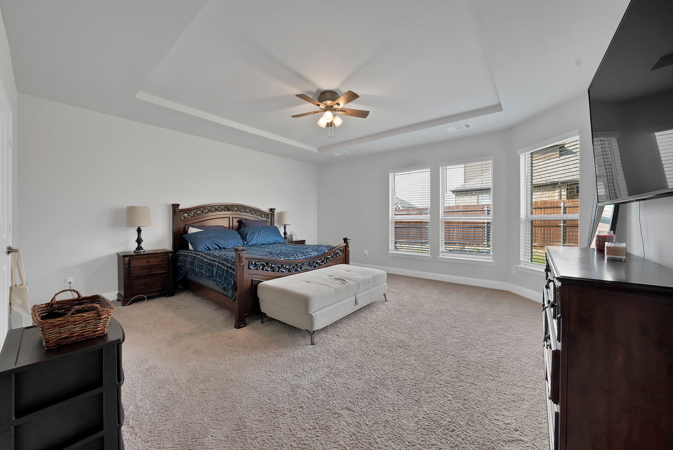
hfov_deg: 112.6
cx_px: 336
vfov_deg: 90.1
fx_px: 224
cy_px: 225
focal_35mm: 12
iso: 640
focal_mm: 12
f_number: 9
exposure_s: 1/5
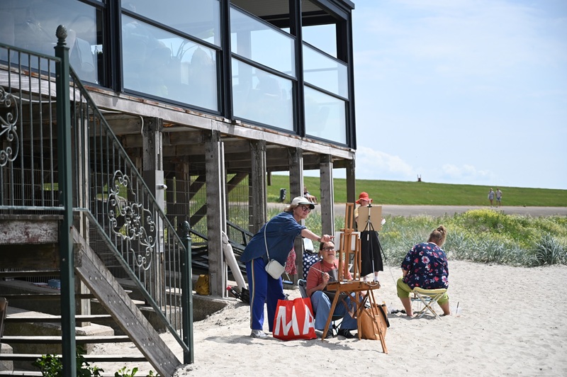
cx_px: 284
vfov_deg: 19.4
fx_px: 1102
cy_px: 188
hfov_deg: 28.9
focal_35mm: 70
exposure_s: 1/8000
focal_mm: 70
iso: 500
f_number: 4
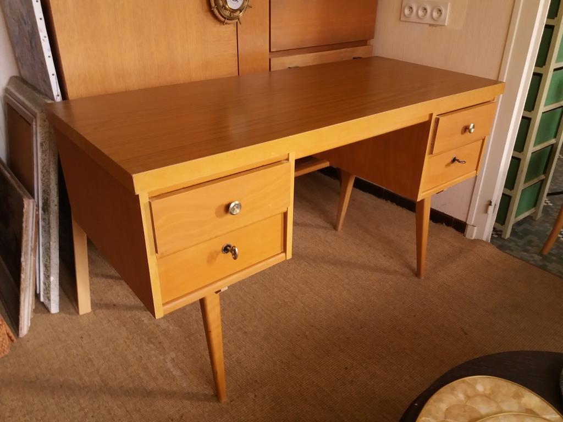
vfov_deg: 49.7
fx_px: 455
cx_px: 282
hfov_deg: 63.4
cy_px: 211
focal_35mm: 28
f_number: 1.9
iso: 160
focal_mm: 3.7
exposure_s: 1/30
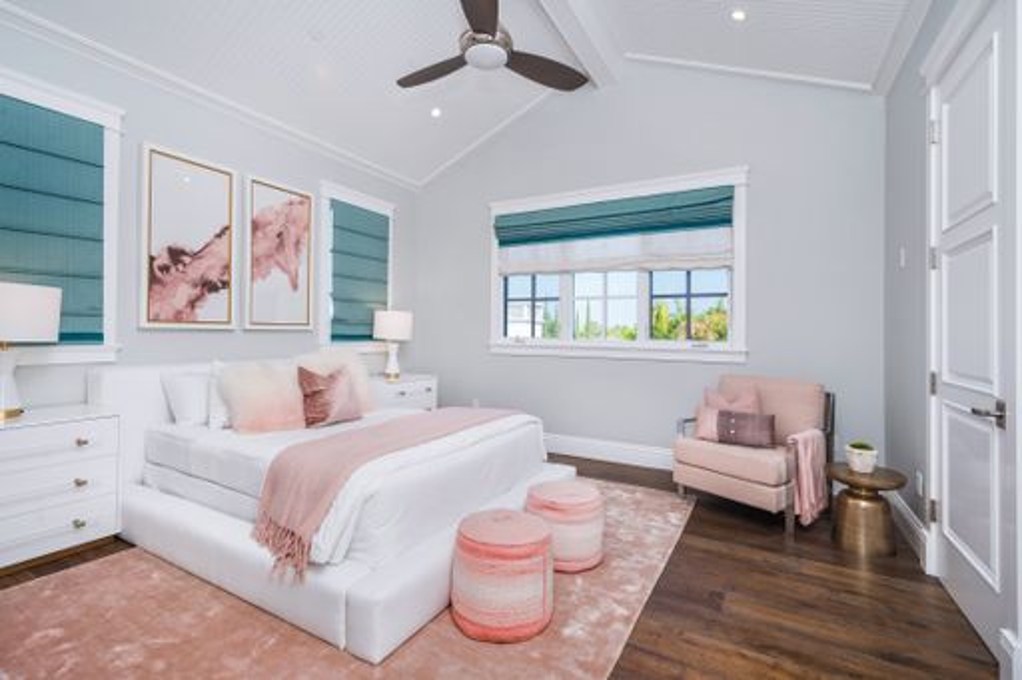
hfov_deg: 96.8
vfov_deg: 73.7
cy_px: 340
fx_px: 454
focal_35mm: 16
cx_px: 511
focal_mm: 16
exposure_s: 1/80
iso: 125
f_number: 8
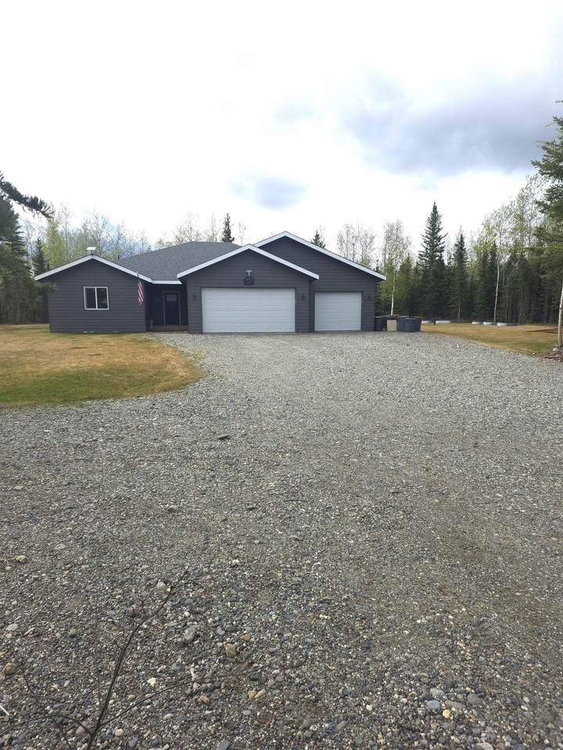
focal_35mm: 23
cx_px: 282
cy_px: 375
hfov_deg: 58.9
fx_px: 499
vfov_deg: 73.9
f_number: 1.7
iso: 12
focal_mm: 6.25
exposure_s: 1/312
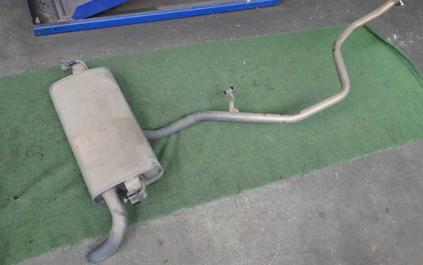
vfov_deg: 39.5
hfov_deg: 59.6
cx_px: 212
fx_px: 369
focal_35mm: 32
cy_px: 134
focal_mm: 5.4
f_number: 2.3
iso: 100
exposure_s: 1/125
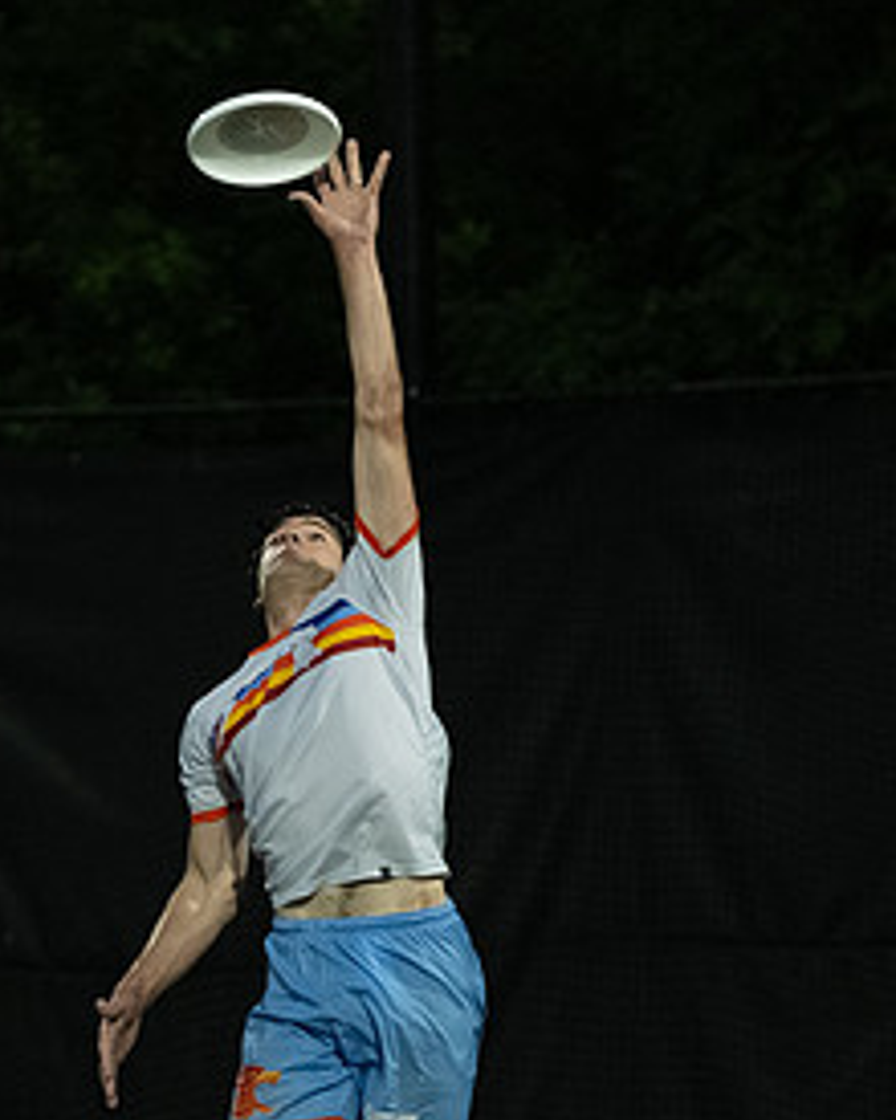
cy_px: 798
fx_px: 14220
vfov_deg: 4.5
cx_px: 222
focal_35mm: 429
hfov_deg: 3.6
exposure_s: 1/1000
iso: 3200
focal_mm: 124.3
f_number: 2.8
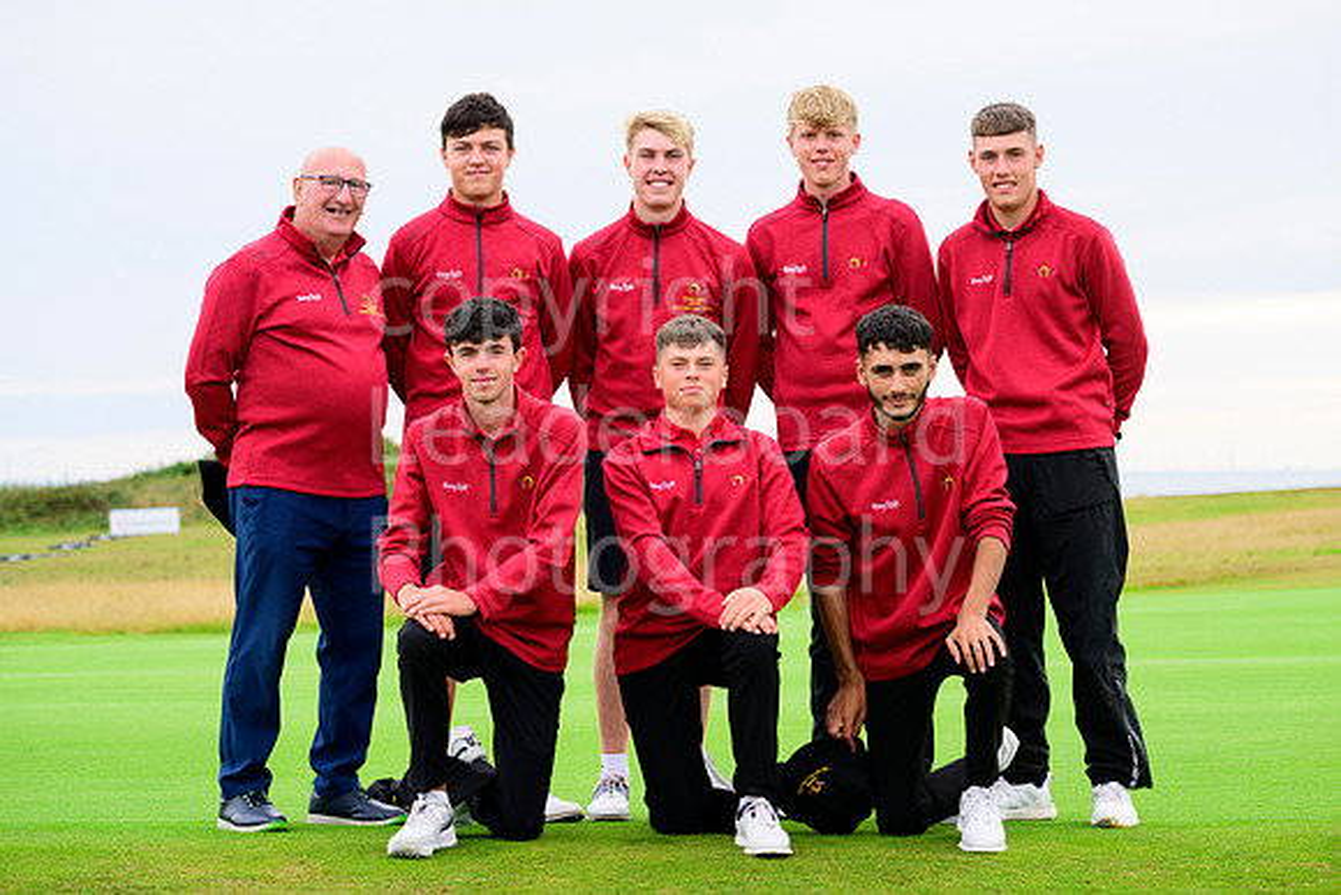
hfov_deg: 20.4
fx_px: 3726
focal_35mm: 100
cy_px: 448
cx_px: 670
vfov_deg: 13.7
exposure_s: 1/800
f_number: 5.6
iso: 1000
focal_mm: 100
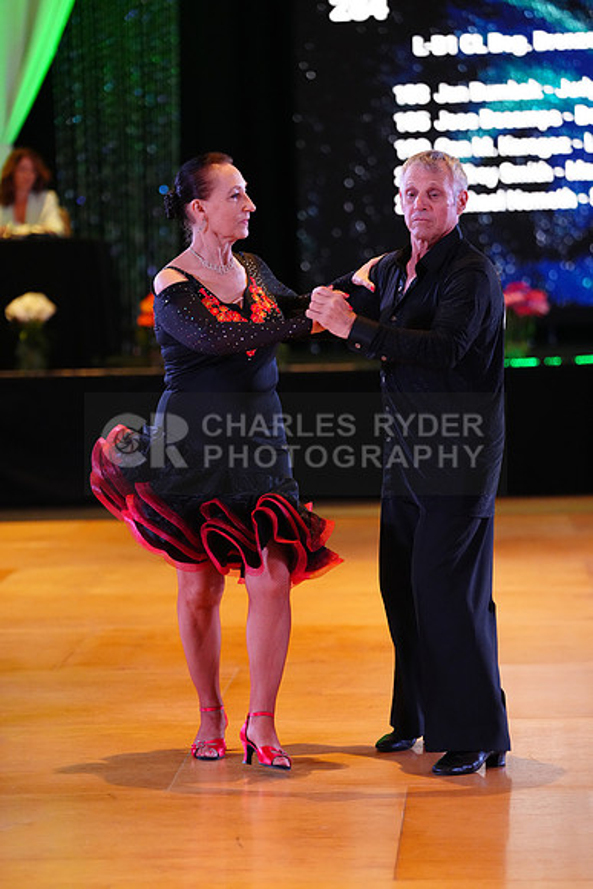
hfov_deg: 10.2
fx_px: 3309
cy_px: 444
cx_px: 296
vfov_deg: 15.3
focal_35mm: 134
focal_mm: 134
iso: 5000
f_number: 2.8
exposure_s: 1/400
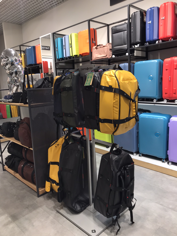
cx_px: 88
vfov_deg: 63.4
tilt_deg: -9.5
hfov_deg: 49.7
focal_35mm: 28
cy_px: 118
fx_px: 191
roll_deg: +2.7
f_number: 1.8
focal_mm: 3.99
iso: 25
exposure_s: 1/50
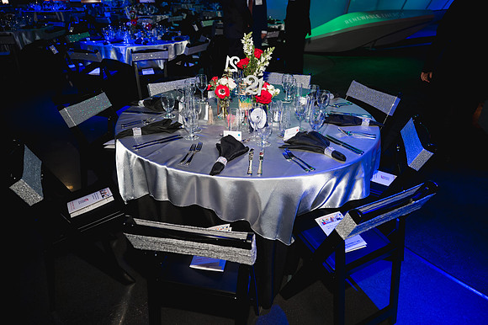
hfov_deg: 72.4
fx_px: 333
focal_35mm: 25
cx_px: 241
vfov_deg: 52.0
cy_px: 163
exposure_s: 1/200
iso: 2000
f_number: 2.8
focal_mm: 24
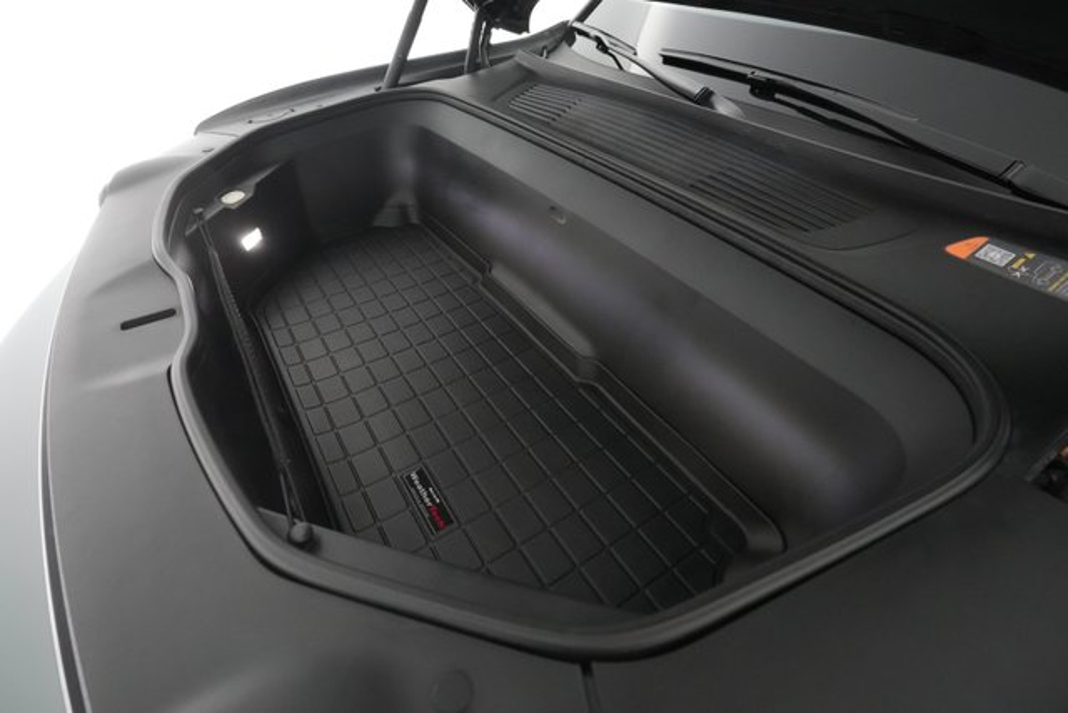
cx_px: 534
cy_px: 356
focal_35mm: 17
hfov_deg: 93.3
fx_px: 504
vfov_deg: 70.5
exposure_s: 1/100
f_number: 5
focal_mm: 17
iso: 10000
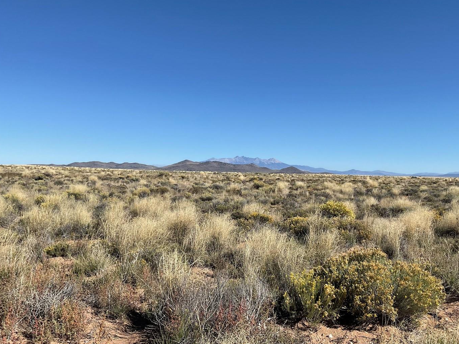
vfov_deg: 41.8
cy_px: 179
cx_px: 260
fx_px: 451
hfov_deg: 53.8
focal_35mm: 34
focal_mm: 3
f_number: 1.8
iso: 16
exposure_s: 1/2427
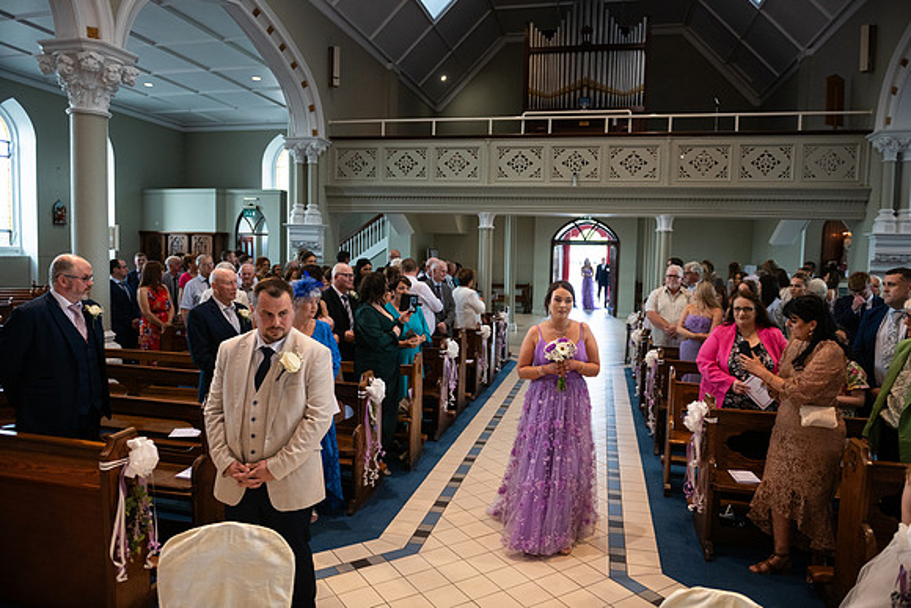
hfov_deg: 73.7
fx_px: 607
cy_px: 304
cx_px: 456
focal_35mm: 24
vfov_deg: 53.2
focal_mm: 24
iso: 800
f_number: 3.5
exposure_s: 1/160
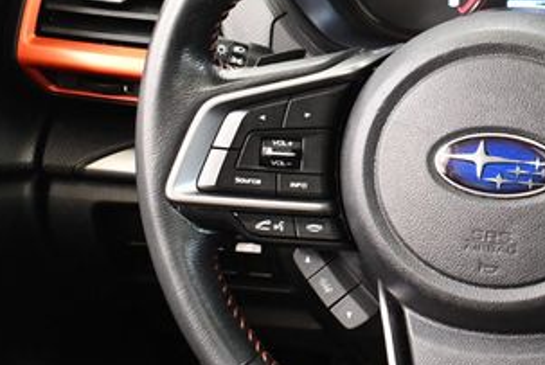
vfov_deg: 18.0
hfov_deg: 25.7
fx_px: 1152
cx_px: 505
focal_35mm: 76
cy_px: 138
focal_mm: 18
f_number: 3.5
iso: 3200
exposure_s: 1/60
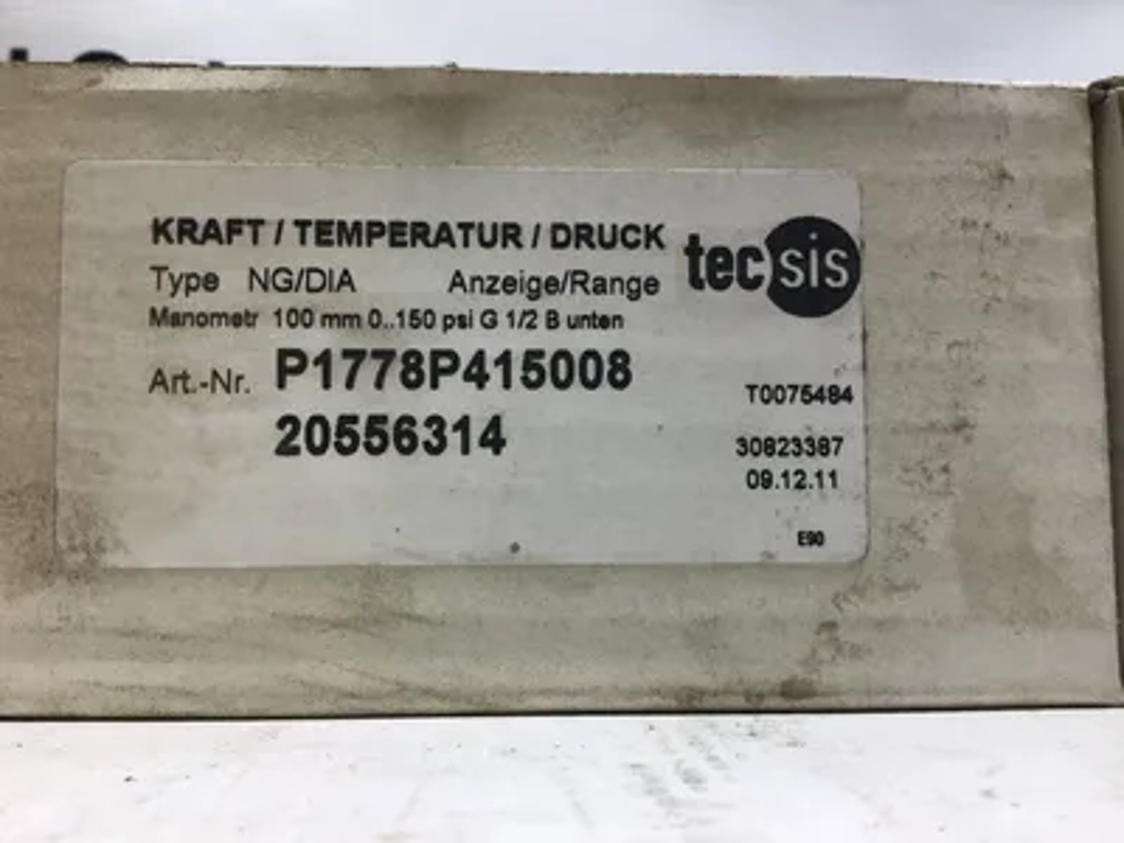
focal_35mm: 31
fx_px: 1007
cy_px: 422
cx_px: 562
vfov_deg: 45.4
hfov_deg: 58.4
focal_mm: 3.3
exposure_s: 1/120
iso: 32
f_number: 2.4
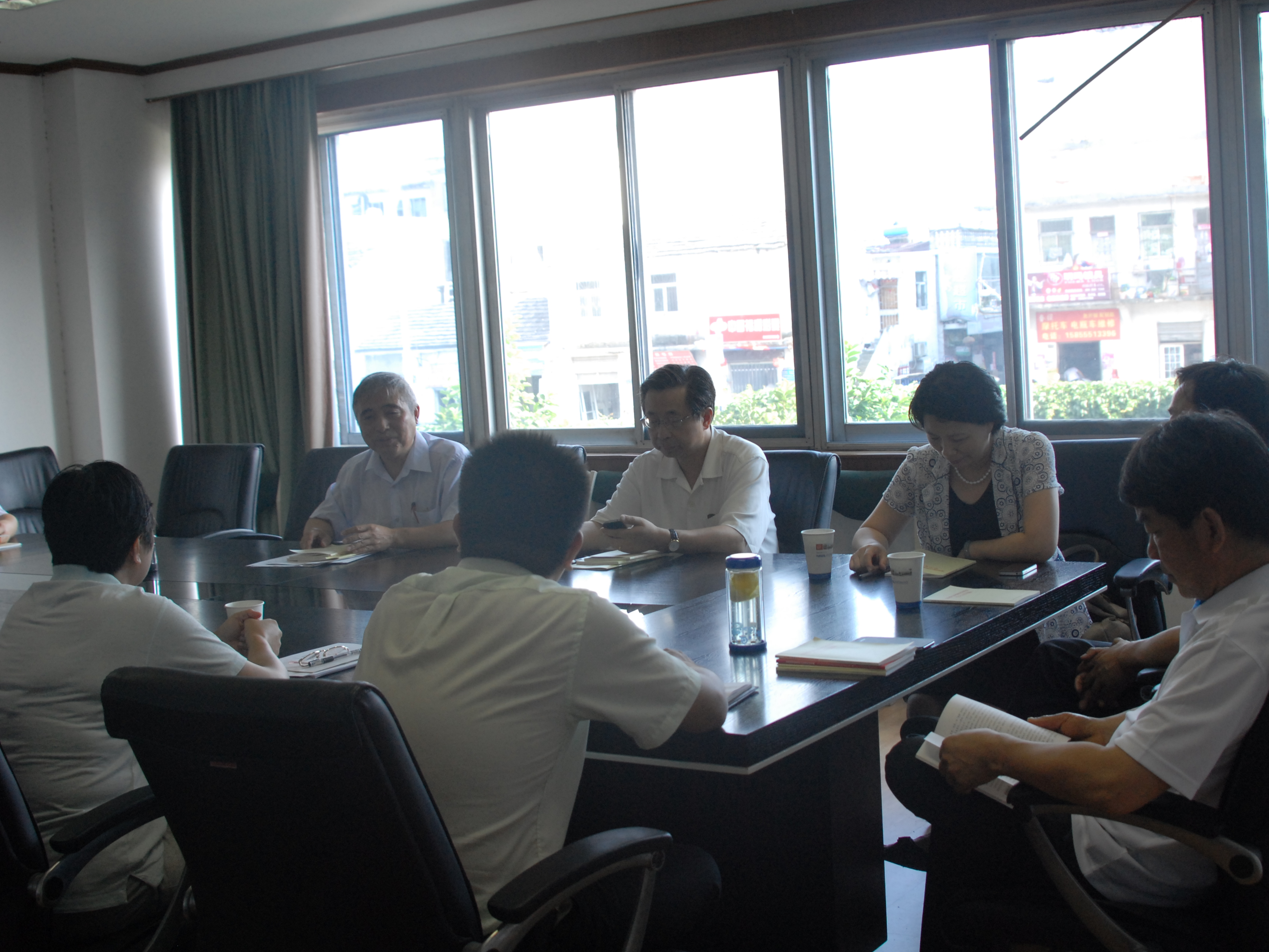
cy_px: 474
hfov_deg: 41.2
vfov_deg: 31.5
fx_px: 1687
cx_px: 695
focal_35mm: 46
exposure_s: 1/90
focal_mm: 28
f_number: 4.5
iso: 500
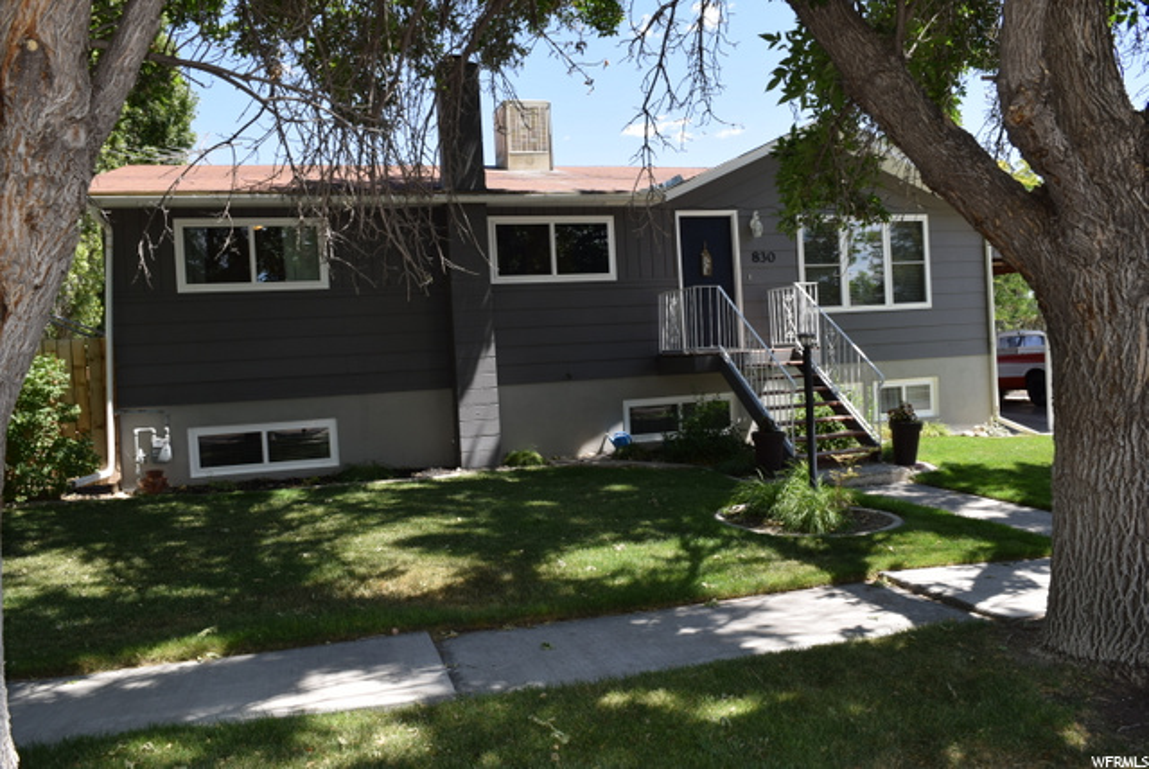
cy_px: 384
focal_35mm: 27
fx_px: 863
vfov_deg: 48.0
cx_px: 574
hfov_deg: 67.3
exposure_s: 1/160
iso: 100
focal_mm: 18
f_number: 6.3
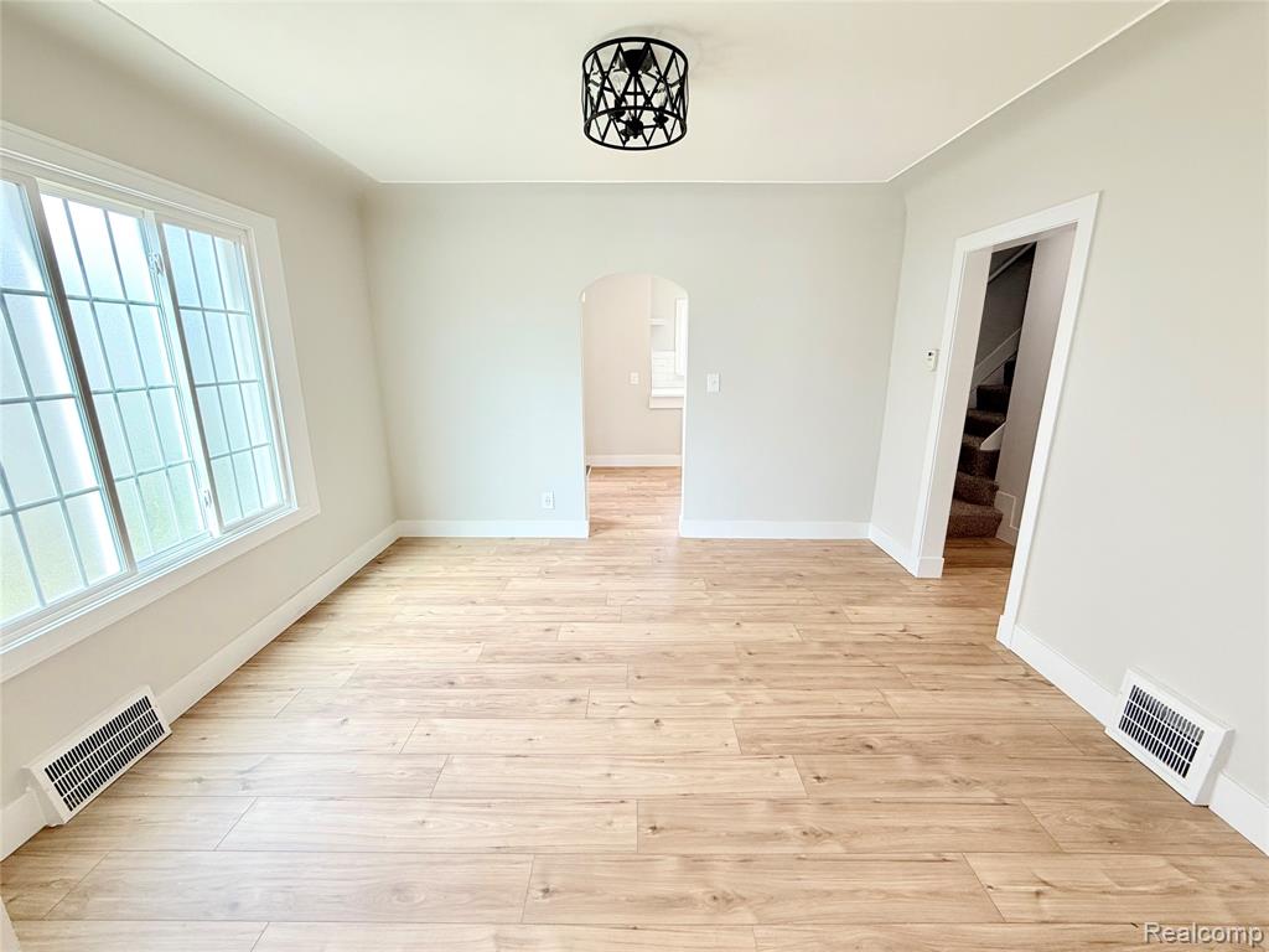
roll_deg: +0.5
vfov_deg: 85.7
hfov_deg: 102.1
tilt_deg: -13.8
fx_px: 513
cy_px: 476
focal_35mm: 14
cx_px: 634
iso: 80
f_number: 2.2
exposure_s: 1/120
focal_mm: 2.22
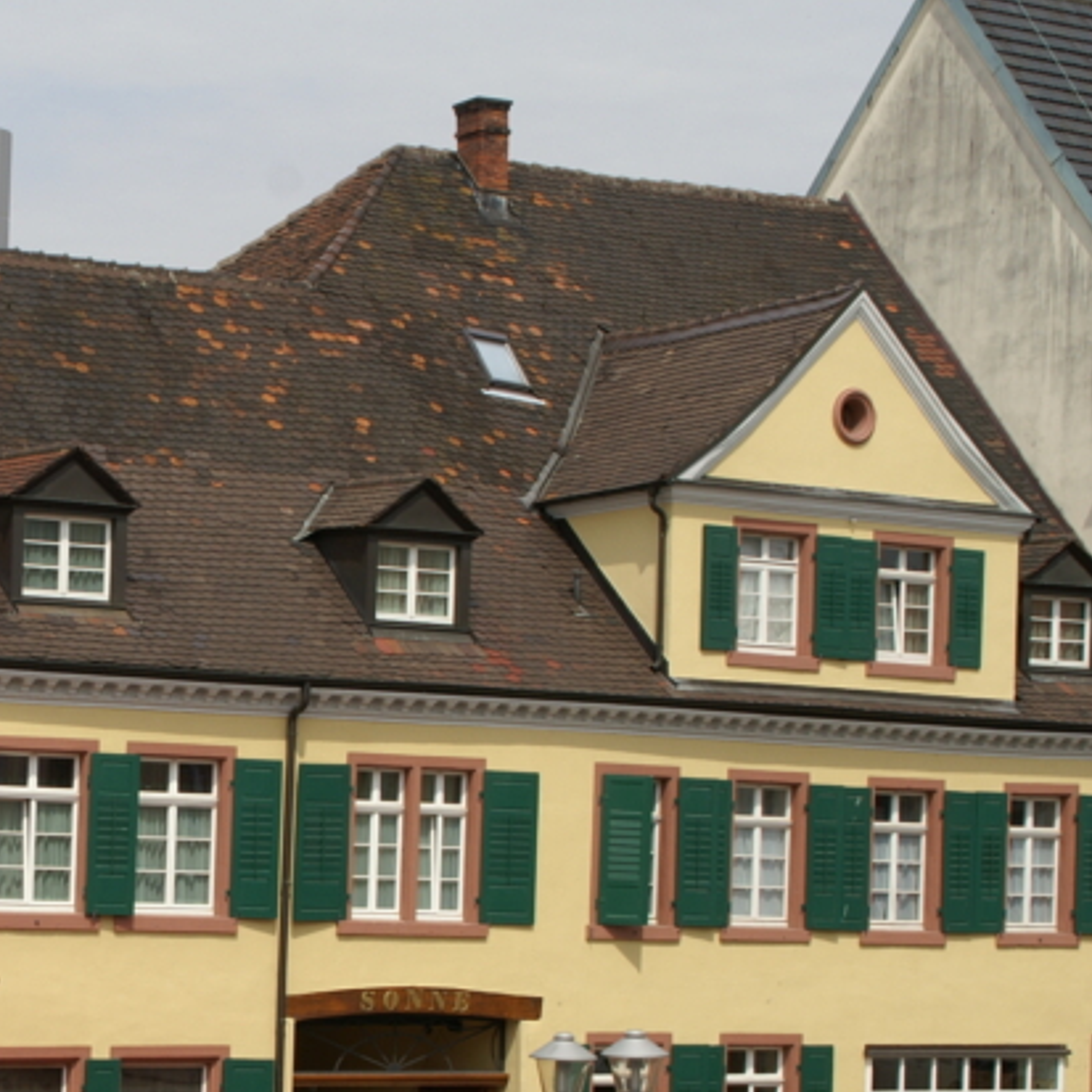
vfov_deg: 19.4
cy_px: 805
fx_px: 3176
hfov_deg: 19.0
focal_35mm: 89
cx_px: 11
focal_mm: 28
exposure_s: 1/200
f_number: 11
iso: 100
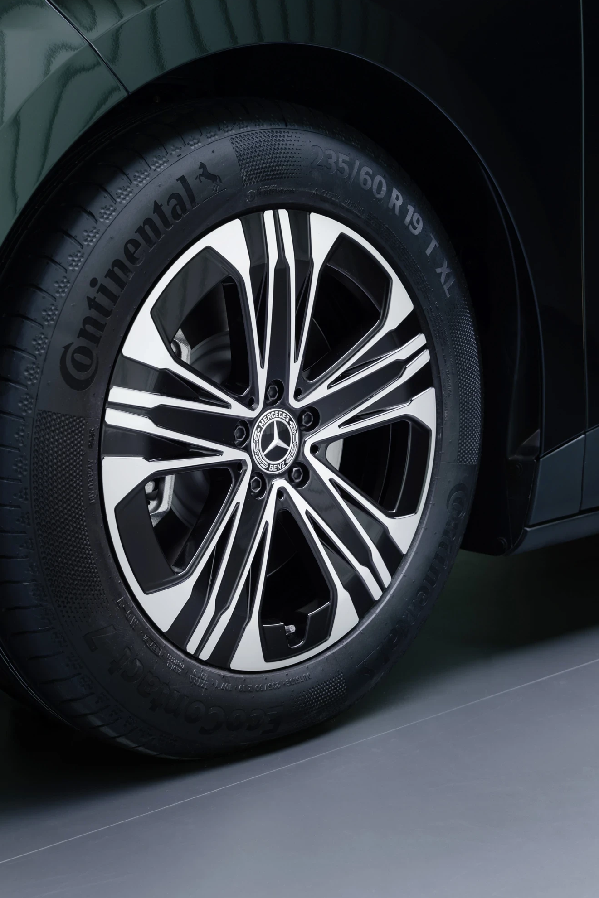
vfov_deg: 33.9
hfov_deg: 23.0
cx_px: 274
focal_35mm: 59
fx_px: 1473
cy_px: 446
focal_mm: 39
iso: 50
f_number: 4.5
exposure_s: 2.5
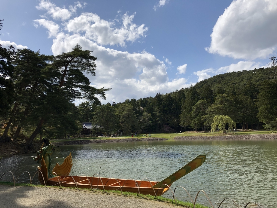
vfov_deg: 49.7
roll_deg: +2.4
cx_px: 138
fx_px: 224
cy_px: 104
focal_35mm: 28
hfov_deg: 63.4
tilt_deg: +8.4
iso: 20
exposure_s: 1/3040
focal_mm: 3.99
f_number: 1.8
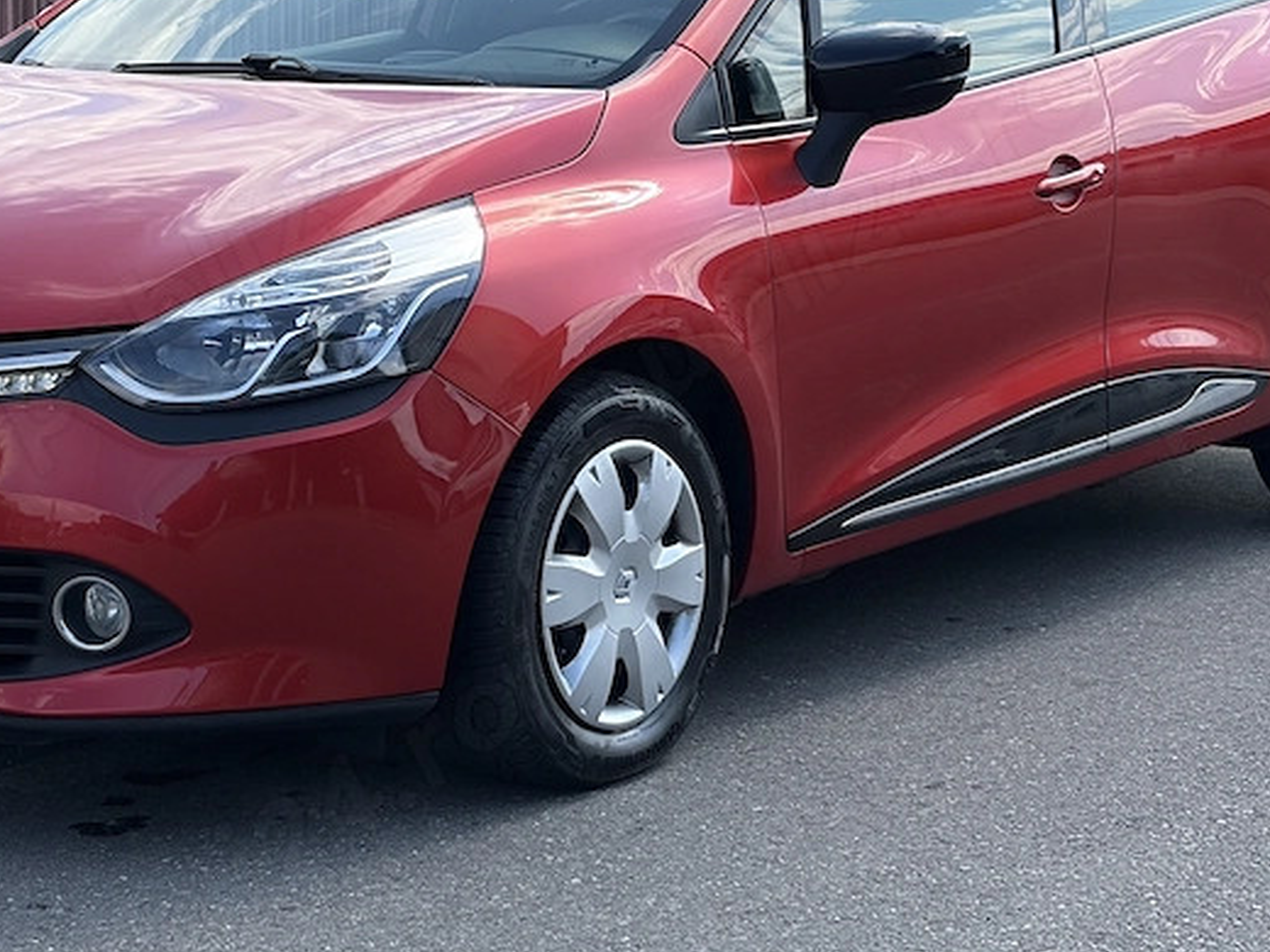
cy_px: 293
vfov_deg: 14.8
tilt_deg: -7.7
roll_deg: -1.7
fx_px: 3669
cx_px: 542
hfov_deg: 19.6
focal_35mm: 100
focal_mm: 5.96
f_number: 1.6
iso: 40
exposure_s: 1/1957
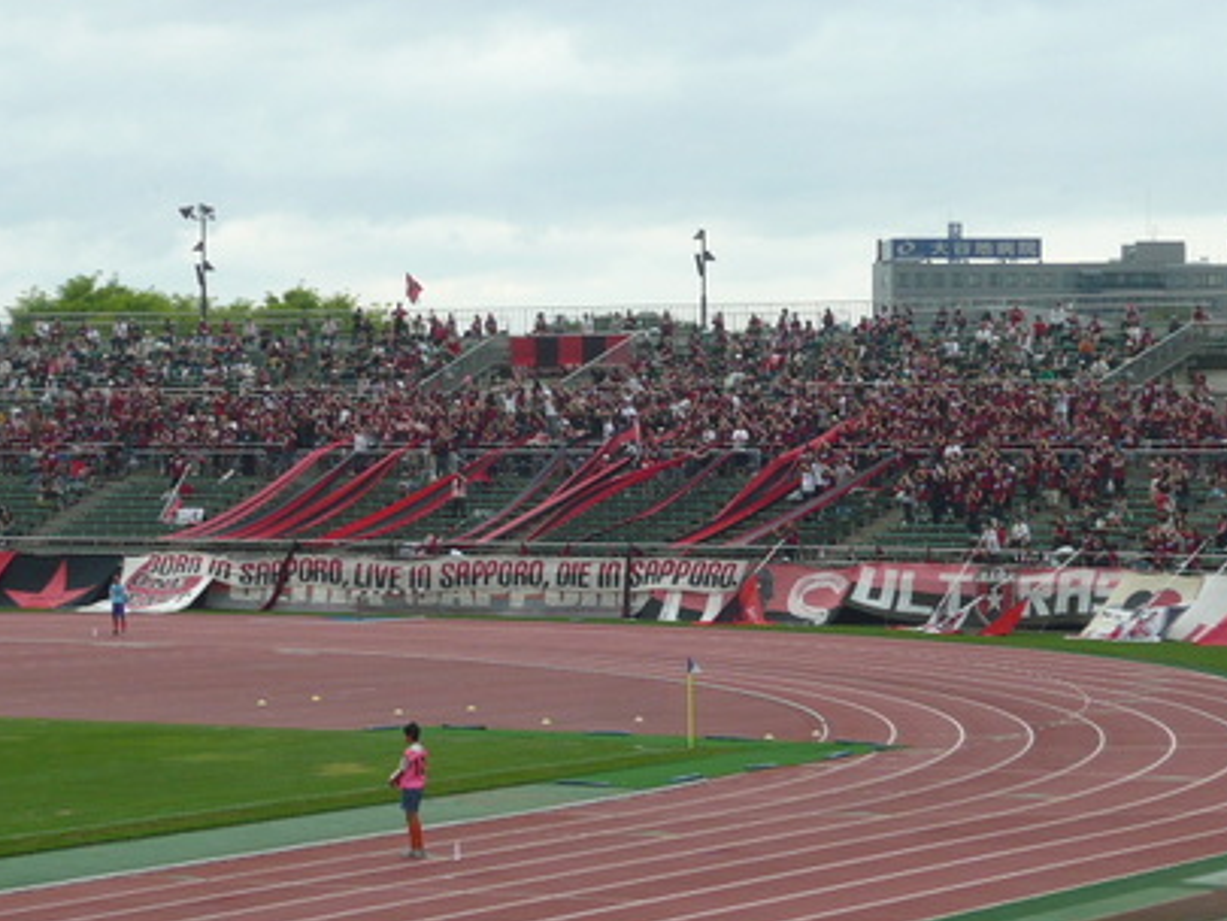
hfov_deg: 17.7
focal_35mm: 111
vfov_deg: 13.3
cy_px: 456
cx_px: 600
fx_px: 3936
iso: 100
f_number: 3.9
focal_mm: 11.1
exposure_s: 1/250
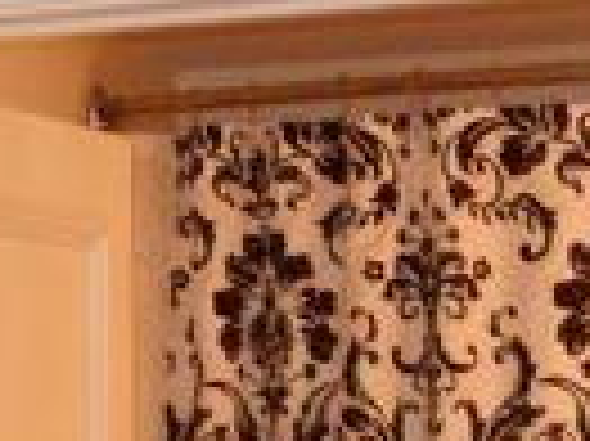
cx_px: -576
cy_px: 936
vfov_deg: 8.2
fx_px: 2912
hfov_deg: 10.6
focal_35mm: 171
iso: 200
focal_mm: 6.3
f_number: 3
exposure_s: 1/45
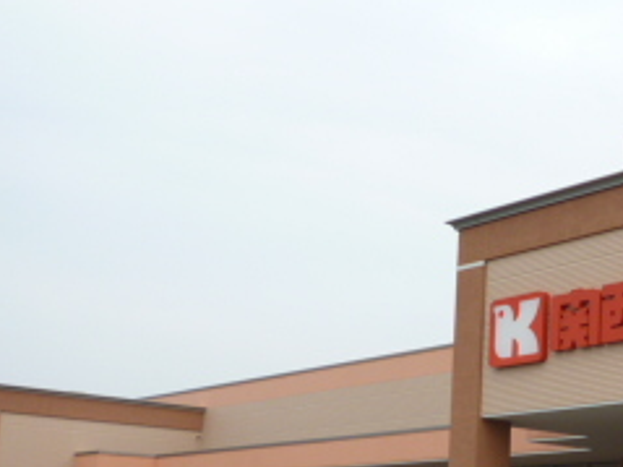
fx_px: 1205
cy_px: 368
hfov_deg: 27.1
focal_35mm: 67
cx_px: 641
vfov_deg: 21.7
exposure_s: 1/500
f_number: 3.5
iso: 80
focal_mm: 4.4
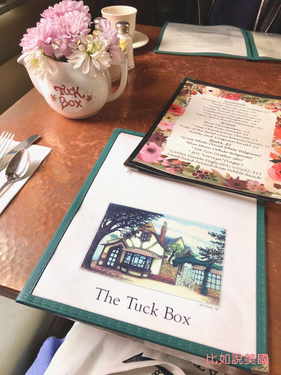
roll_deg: -4.3
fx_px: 303
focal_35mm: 28
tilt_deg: -44.3
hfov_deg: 49.7
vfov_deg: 63.4
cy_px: 188
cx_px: 140
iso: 25
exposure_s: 1/120
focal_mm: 3.99
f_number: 1.8
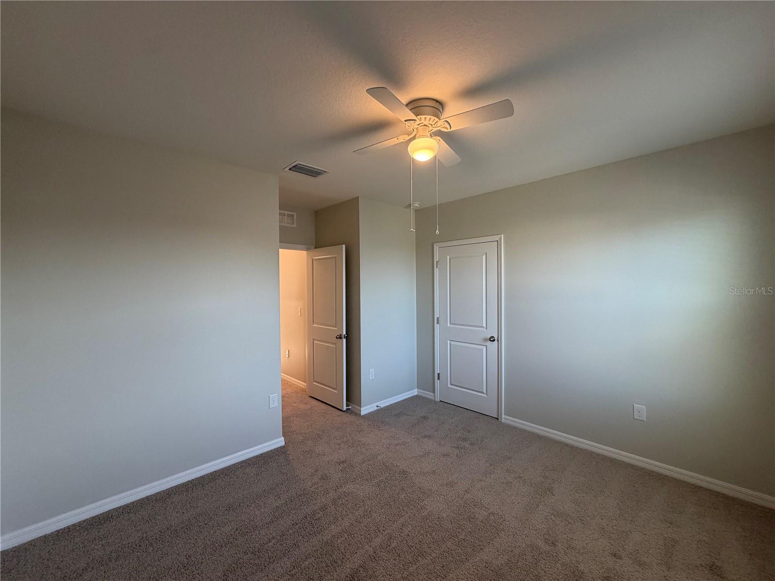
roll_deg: +1.3
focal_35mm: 14
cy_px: 290
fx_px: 313
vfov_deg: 85.7
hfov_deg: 102.1
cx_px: 388
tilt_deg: -0.8
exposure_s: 1/60
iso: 160
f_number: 2.2
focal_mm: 2.22
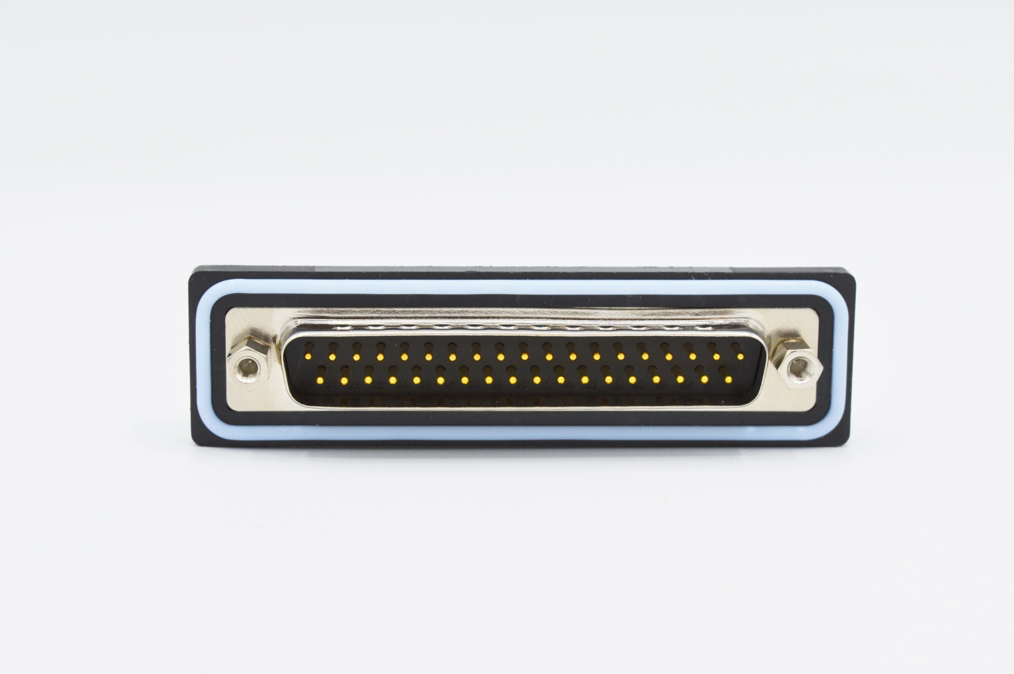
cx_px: 507
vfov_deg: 22.6
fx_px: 1689
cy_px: 337
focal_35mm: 60
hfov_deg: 33.4
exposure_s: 1/250
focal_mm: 40
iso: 100
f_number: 8
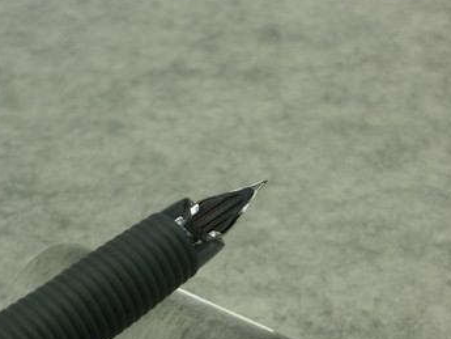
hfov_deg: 14.4
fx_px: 1786
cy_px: 212
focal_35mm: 137
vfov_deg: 10.8
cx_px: 196
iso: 100
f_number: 5
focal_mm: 17.1
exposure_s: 1/20
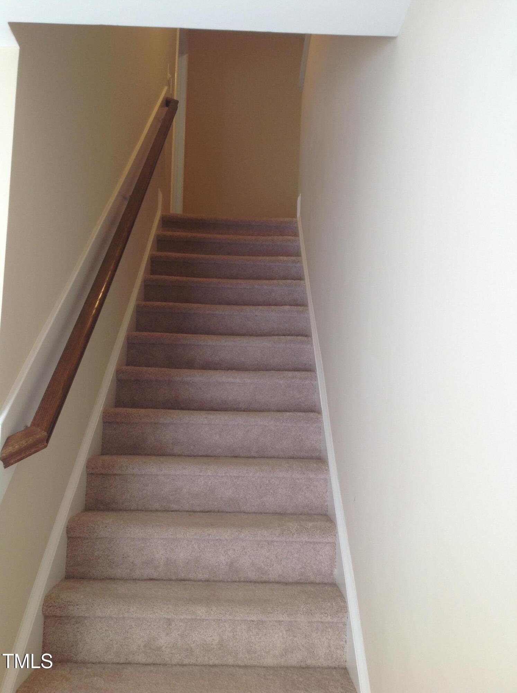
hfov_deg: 40.6
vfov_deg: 52.7
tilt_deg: +10.2
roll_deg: -4.2
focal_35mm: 35
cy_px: 346
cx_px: 258
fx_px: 699
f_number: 2.4
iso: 50
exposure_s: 1/20
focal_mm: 4.28
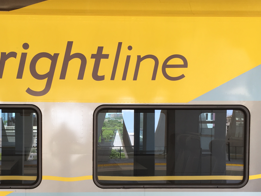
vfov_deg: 27.1
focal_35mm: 53
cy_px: 151
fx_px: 400
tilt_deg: -3.6
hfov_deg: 35.7
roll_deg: -0.5
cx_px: 80
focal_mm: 4.15
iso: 32
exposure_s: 1/60
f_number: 2.2
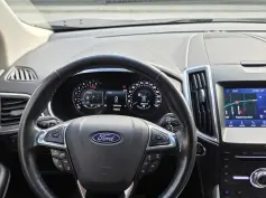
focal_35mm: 35
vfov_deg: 40.4
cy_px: 122
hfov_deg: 52.7
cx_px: 129
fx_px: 269
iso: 50
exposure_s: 1/180
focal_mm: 6.3
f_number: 1.7
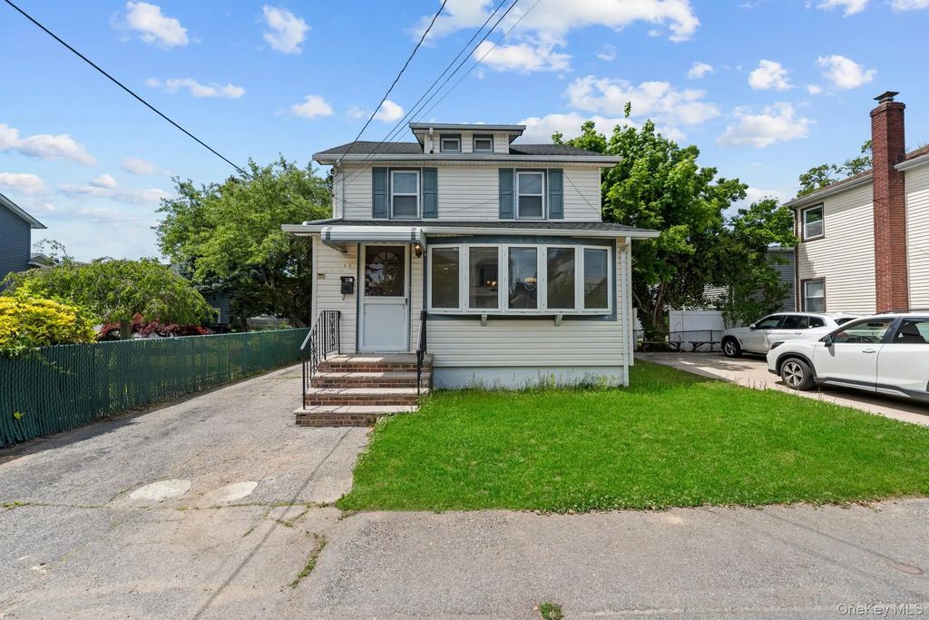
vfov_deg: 81.2
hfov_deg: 104.2
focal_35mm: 14
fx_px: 361
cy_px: 310
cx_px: 464
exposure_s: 1/200
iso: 125
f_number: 9
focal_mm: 14
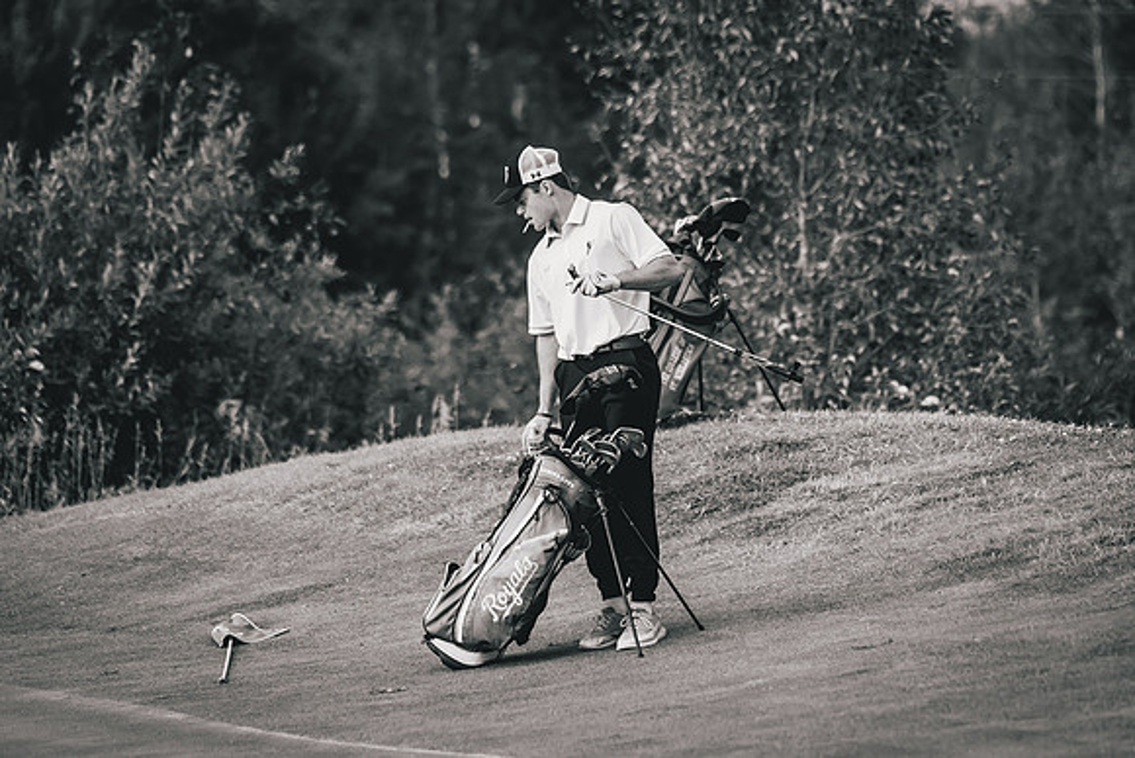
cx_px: 619
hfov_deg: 8.4
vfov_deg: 5.6
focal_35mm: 246
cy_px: 368
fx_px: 7742
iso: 400
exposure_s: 1/2000
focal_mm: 150
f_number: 2.8
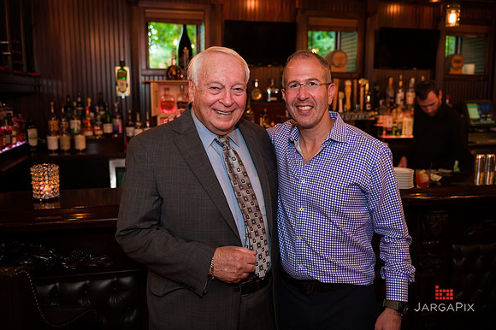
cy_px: 158
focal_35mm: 33
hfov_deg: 57.0
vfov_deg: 39.7
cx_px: 259
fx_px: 457
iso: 1250
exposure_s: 1/200
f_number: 4
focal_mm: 31
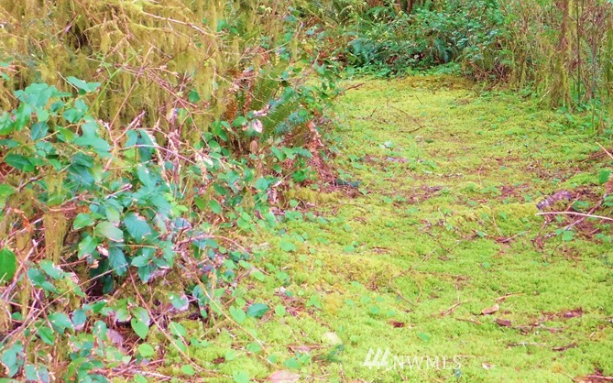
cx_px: 414
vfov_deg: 17.6
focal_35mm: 73
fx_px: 1219
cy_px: 41
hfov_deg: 28.0
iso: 360
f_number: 3.7
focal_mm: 8
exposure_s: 1/30
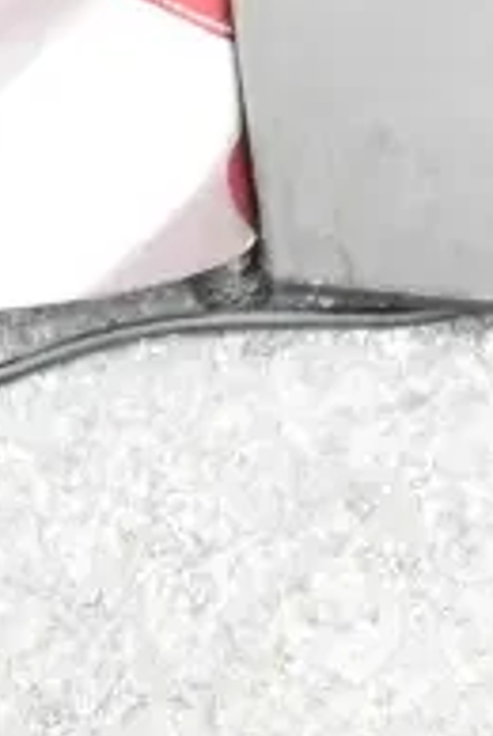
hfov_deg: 10.4
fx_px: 2599
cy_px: -865
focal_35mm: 127
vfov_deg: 13.2
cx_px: 793
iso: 1600
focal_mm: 18
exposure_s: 1/250
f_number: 8
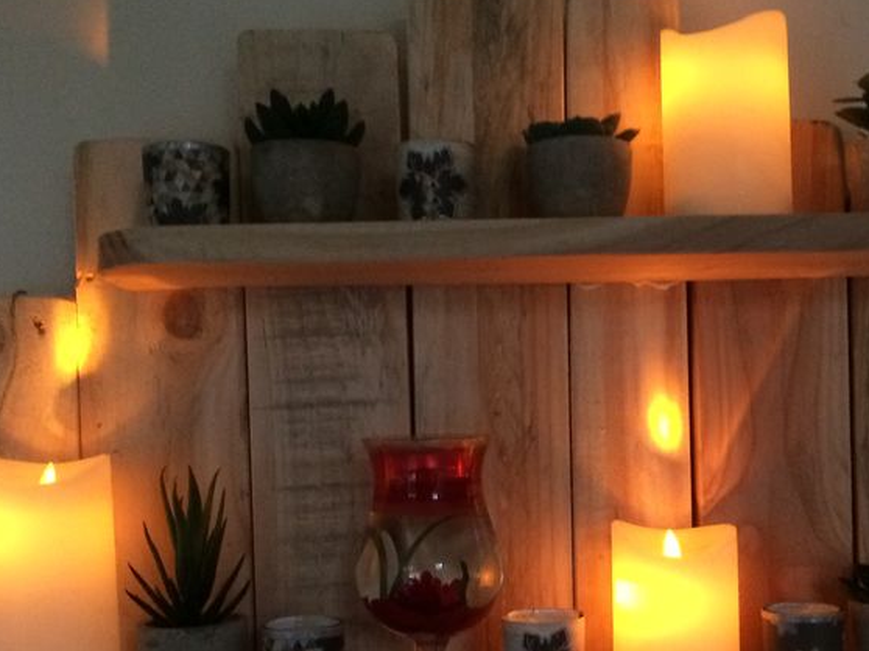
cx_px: 570
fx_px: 1305
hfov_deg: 36.5
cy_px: 464
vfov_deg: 27.7
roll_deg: +1.4
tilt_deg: +2.3
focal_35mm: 52
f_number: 2.2
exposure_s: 1/17
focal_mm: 4.15
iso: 250
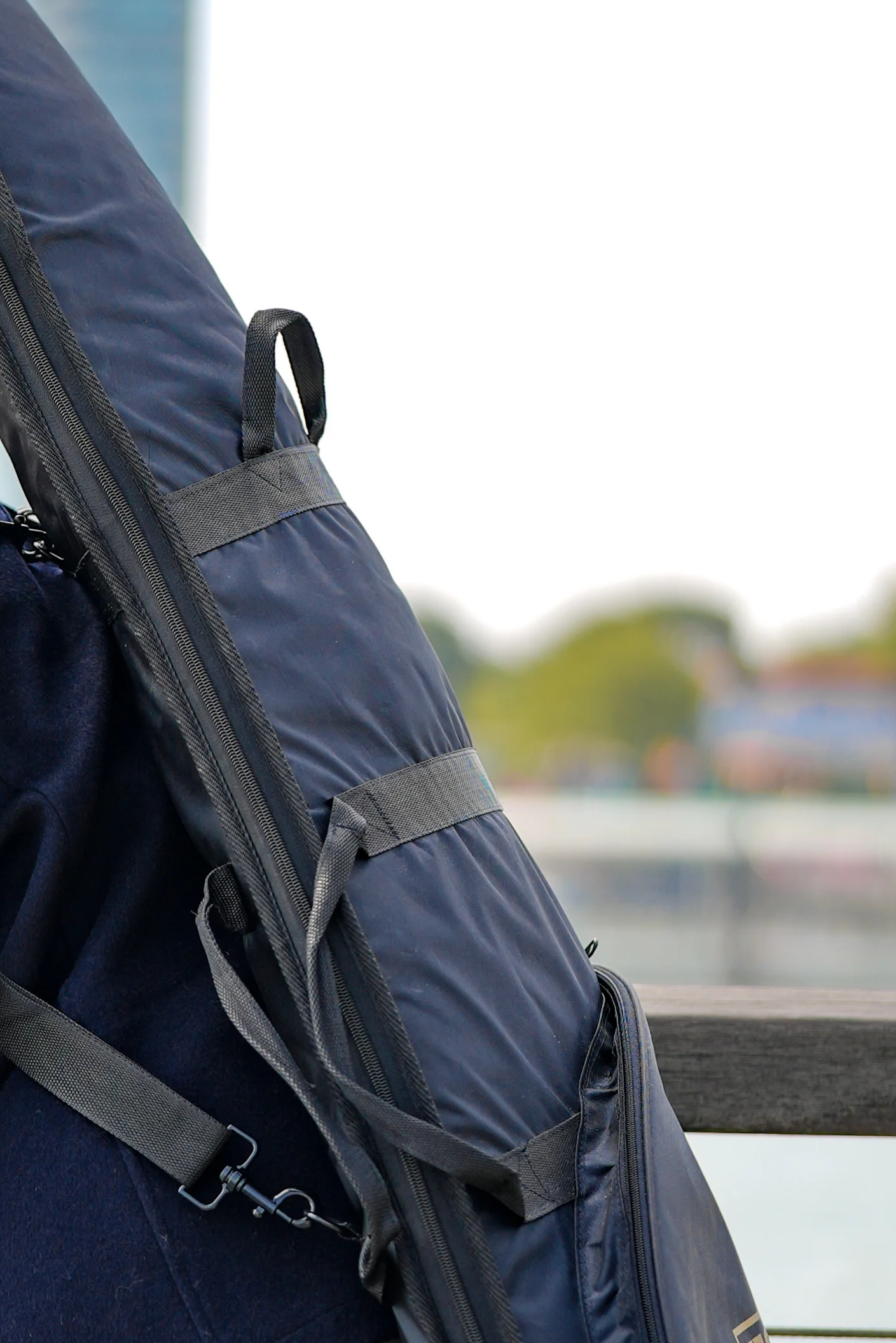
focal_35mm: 164
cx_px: -210
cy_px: 1046
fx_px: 6121
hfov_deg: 8.3
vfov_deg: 12.5
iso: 50
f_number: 1.4
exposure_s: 1/2500
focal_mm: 50
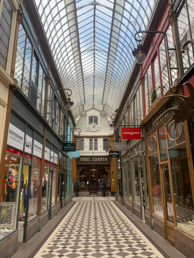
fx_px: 194
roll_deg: +0.5
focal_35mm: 26
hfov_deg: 53.0
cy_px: 129
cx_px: 97
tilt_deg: +15.3
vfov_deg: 67.3
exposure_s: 1/321
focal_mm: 4.25
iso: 25
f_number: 1.8
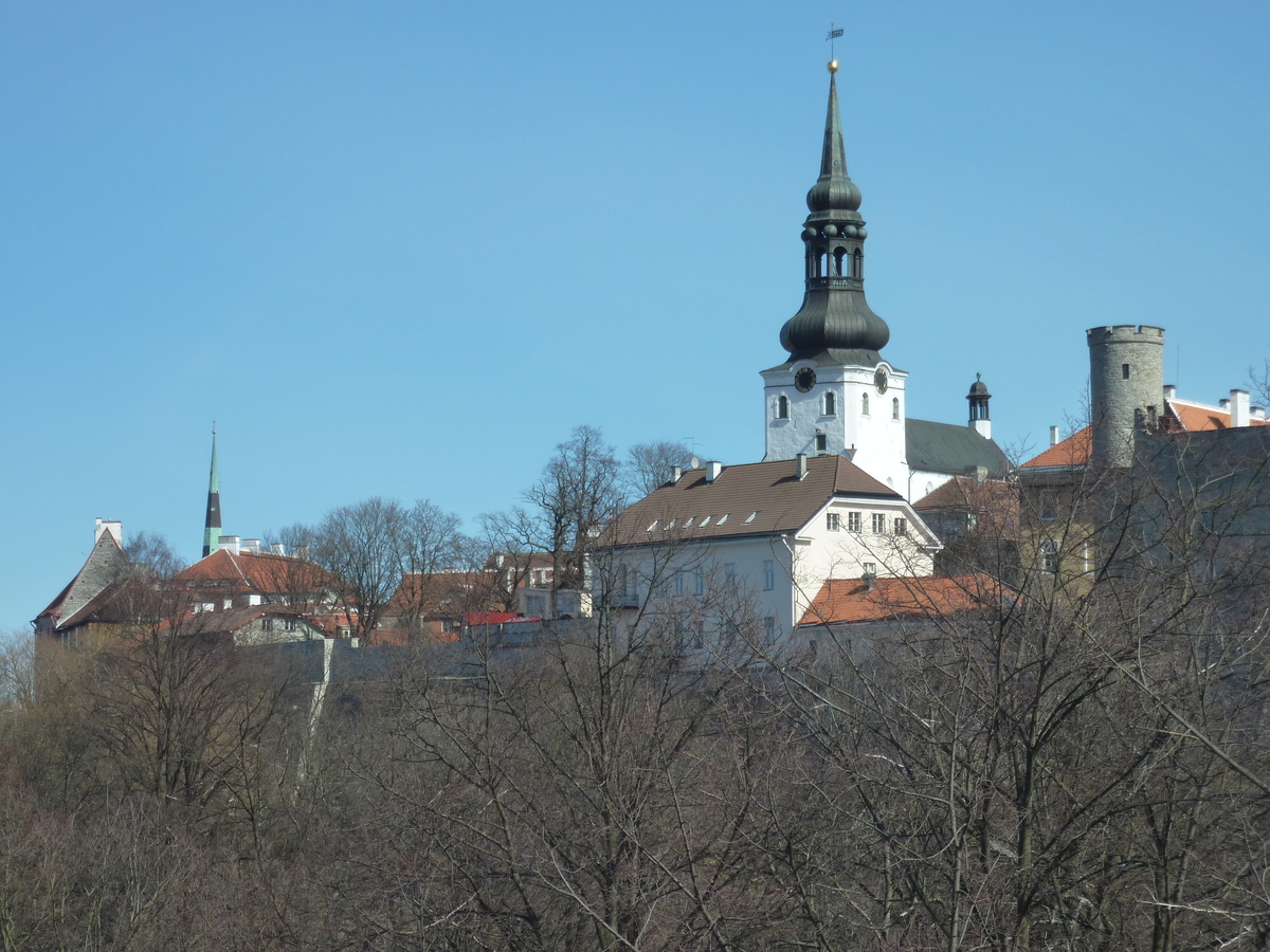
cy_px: 476
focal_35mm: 104
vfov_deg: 14.2
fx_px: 3816
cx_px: 635
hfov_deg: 18.9
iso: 125
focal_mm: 17
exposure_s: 1/500
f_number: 5
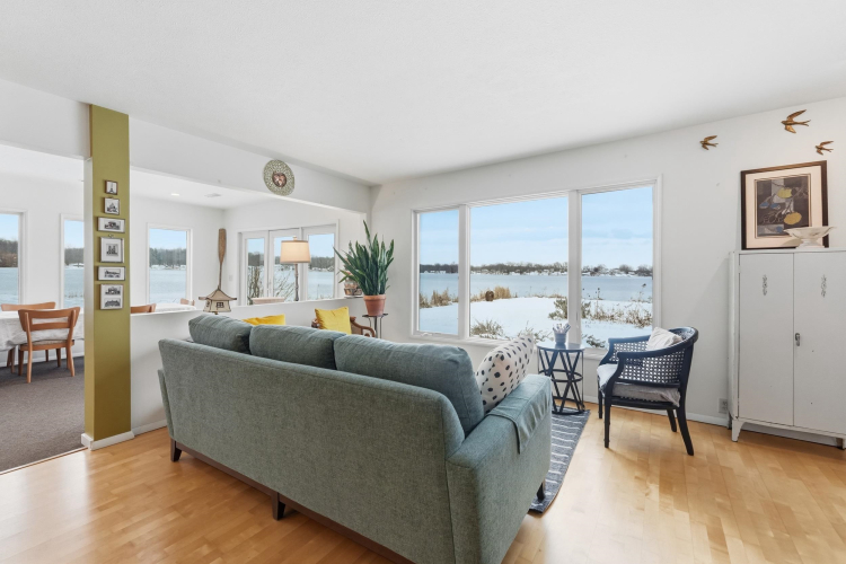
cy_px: 282
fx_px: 352
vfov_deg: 77.3
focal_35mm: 15
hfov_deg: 100.4
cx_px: 423
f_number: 4
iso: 800
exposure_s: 1/4000
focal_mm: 10
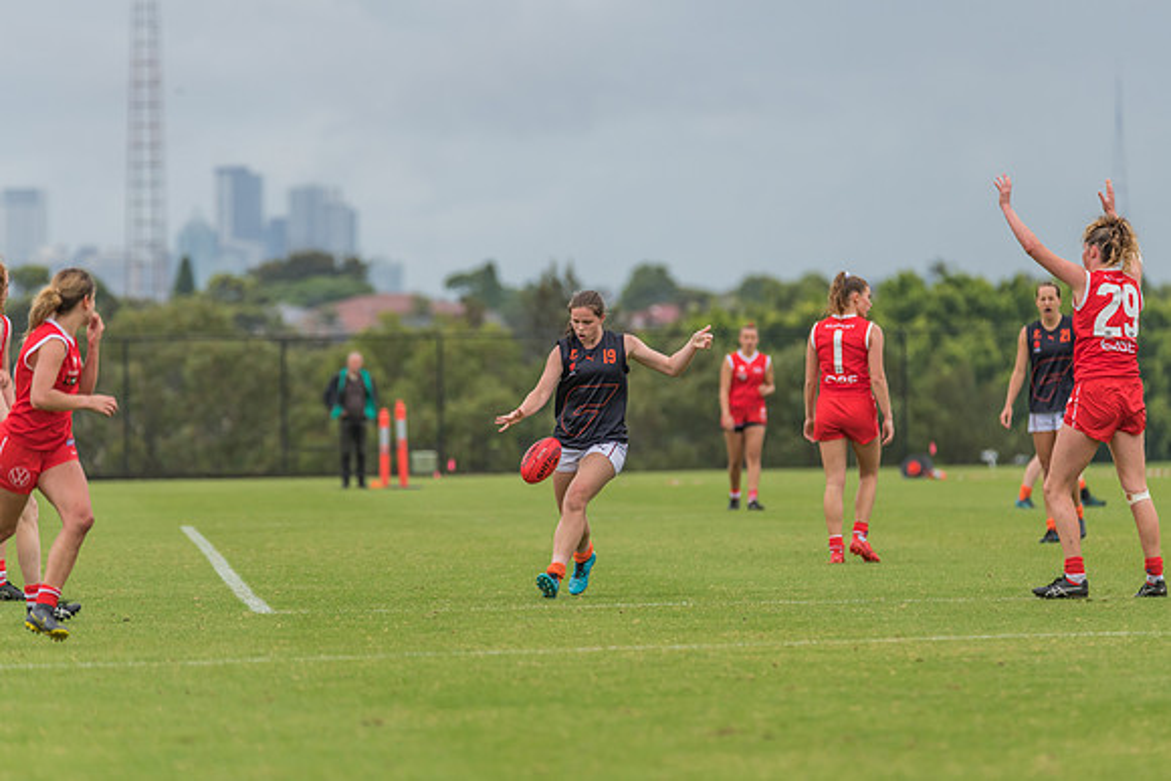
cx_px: 585
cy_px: 390
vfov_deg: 3.5
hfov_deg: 5.3
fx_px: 12625
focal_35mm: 388
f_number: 6.3
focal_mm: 380
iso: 500
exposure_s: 1/1250
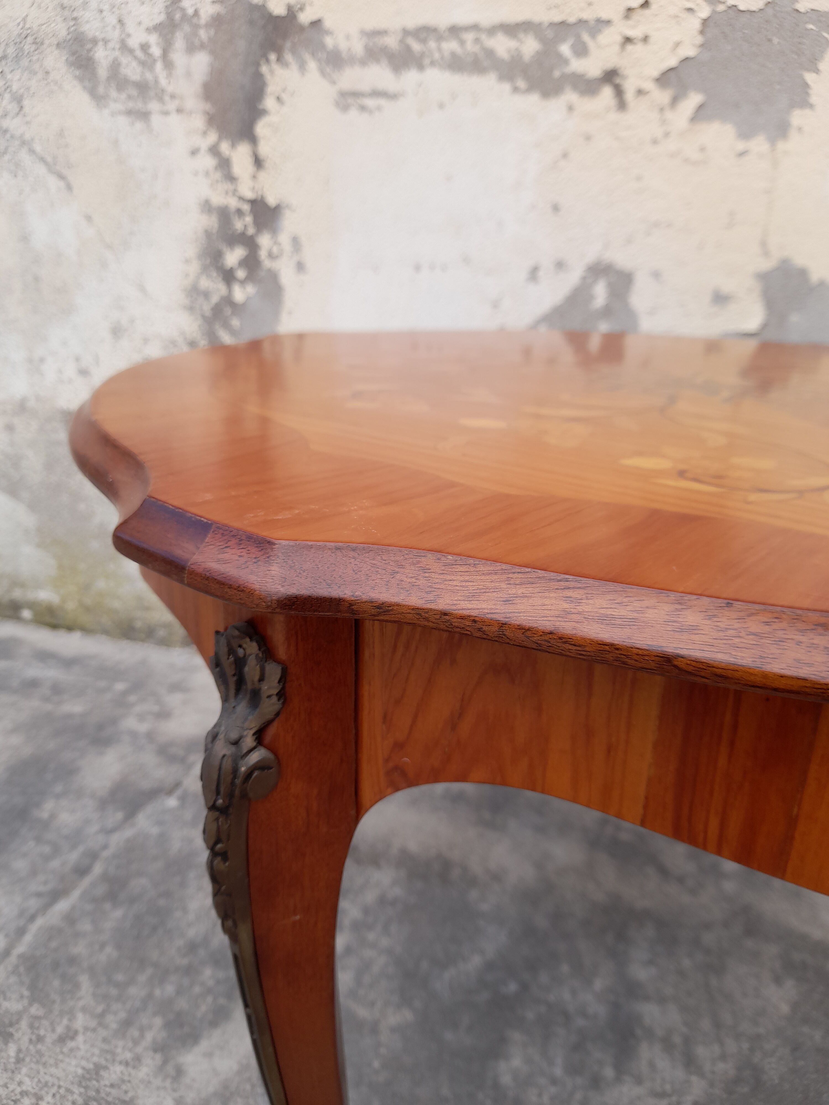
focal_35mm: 25
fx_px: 798
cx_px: 414
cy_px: 552
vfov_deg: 69.4
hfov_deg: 54.9
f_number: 2
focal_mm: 4.6
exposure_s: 1/117
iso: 20
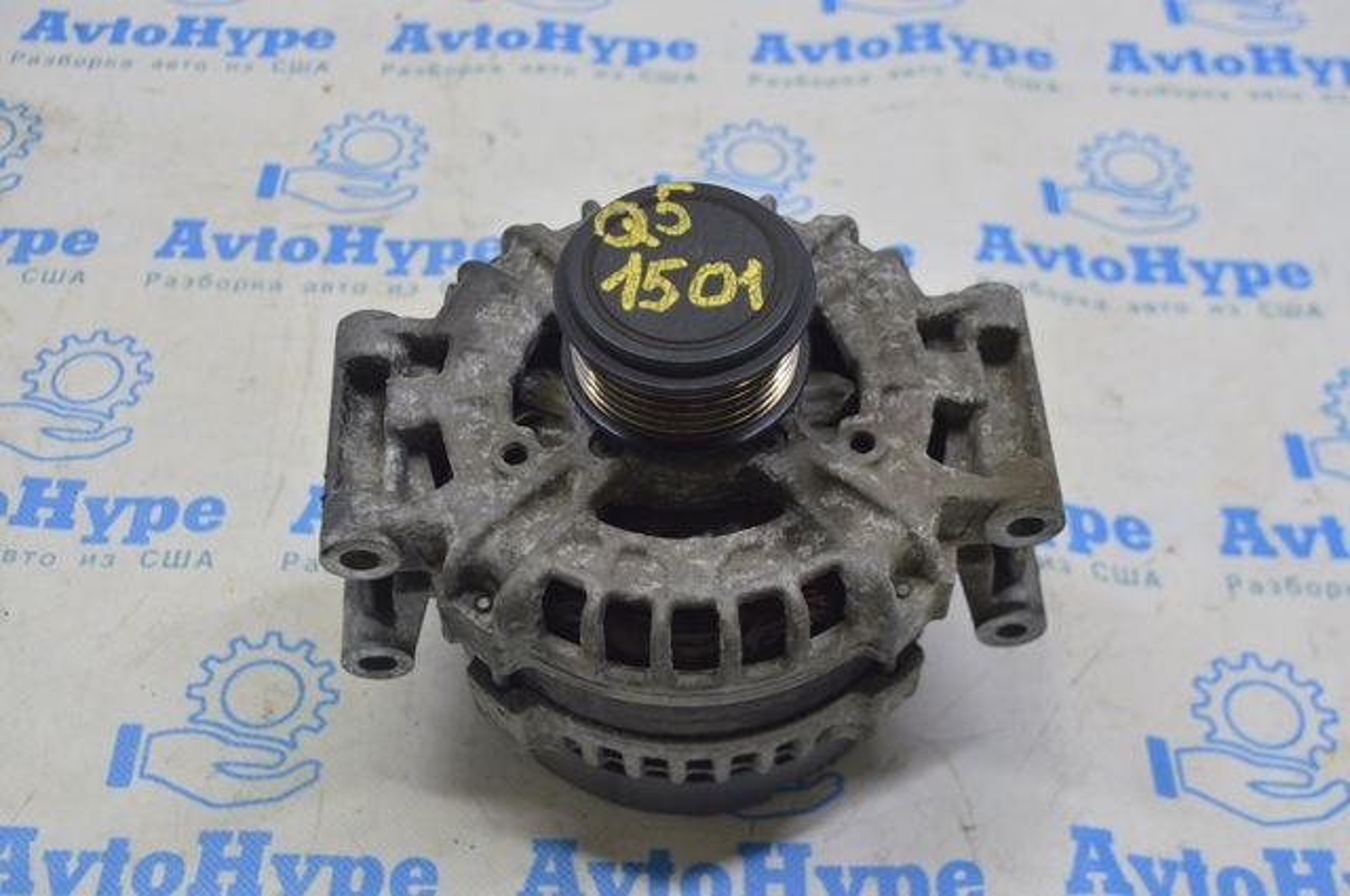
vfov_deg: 28.9
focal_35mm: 46
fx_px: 1742
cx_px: 675
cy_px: 448
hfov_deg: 42.4
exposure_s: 1/25
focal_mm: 31
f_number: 5.6
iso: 400
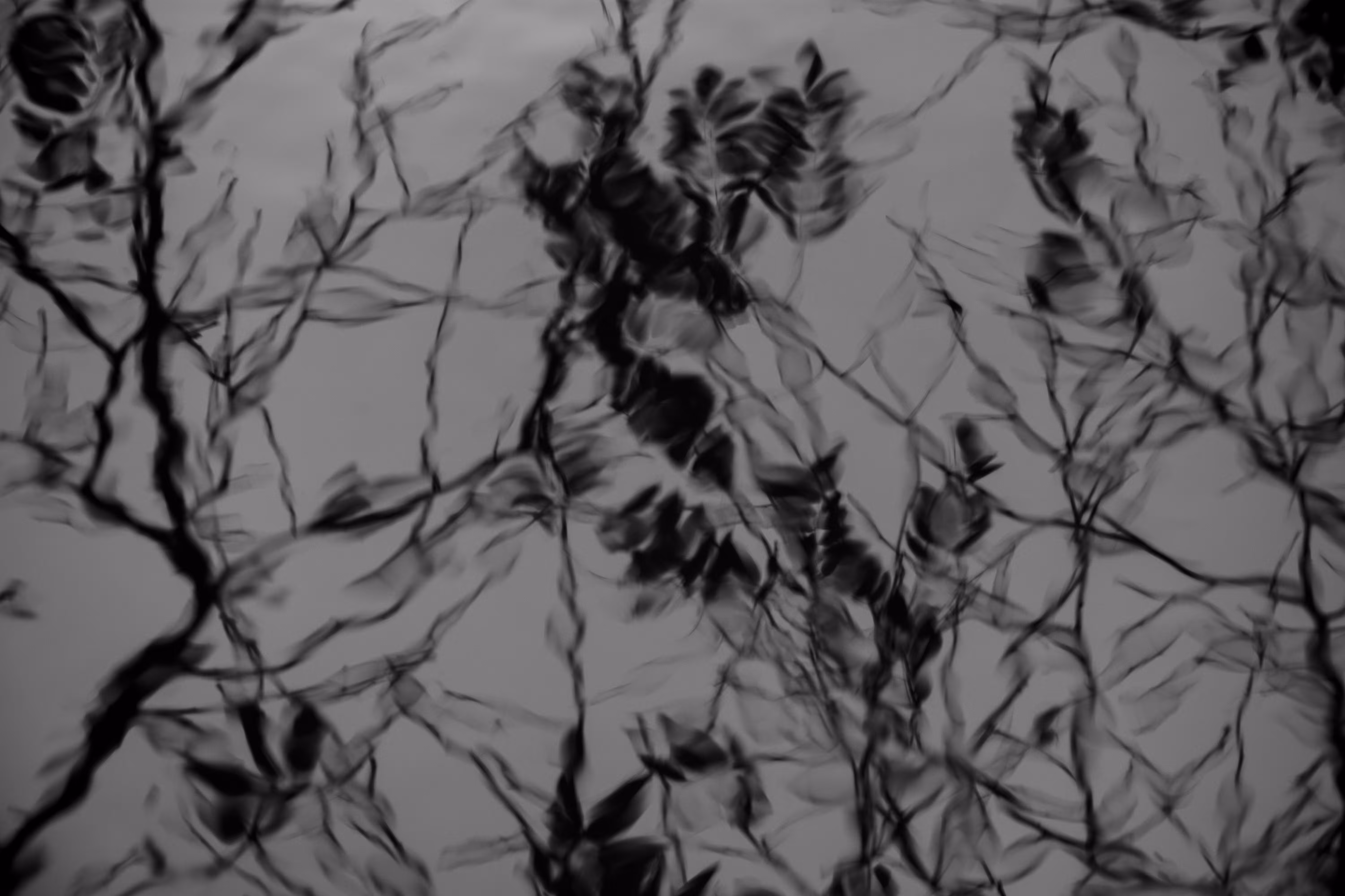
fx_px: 7845
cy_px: 448
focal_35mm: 210
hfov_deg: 9.8
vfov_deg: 6.5
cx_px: 672
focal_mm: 140
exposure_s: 1/50
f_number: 9
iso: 200
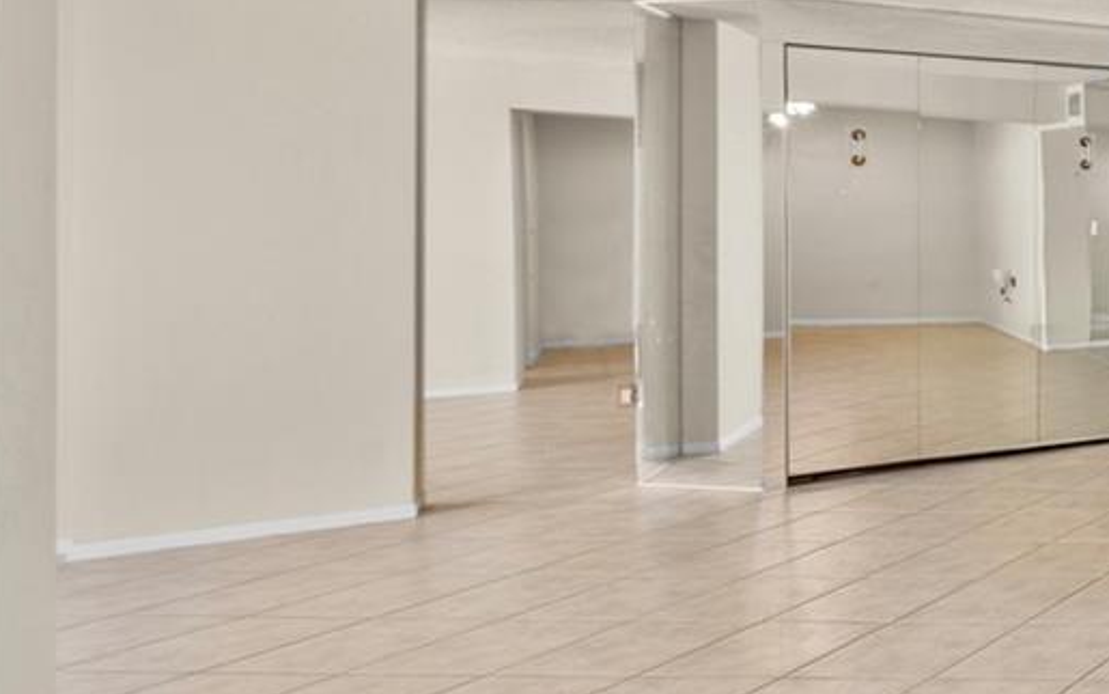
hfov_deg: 28.5
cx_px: 1710
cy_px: 211
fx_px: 1149
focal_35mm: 38
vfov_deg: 33.2
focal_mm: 12
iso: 100
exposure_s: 1/3
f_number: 9
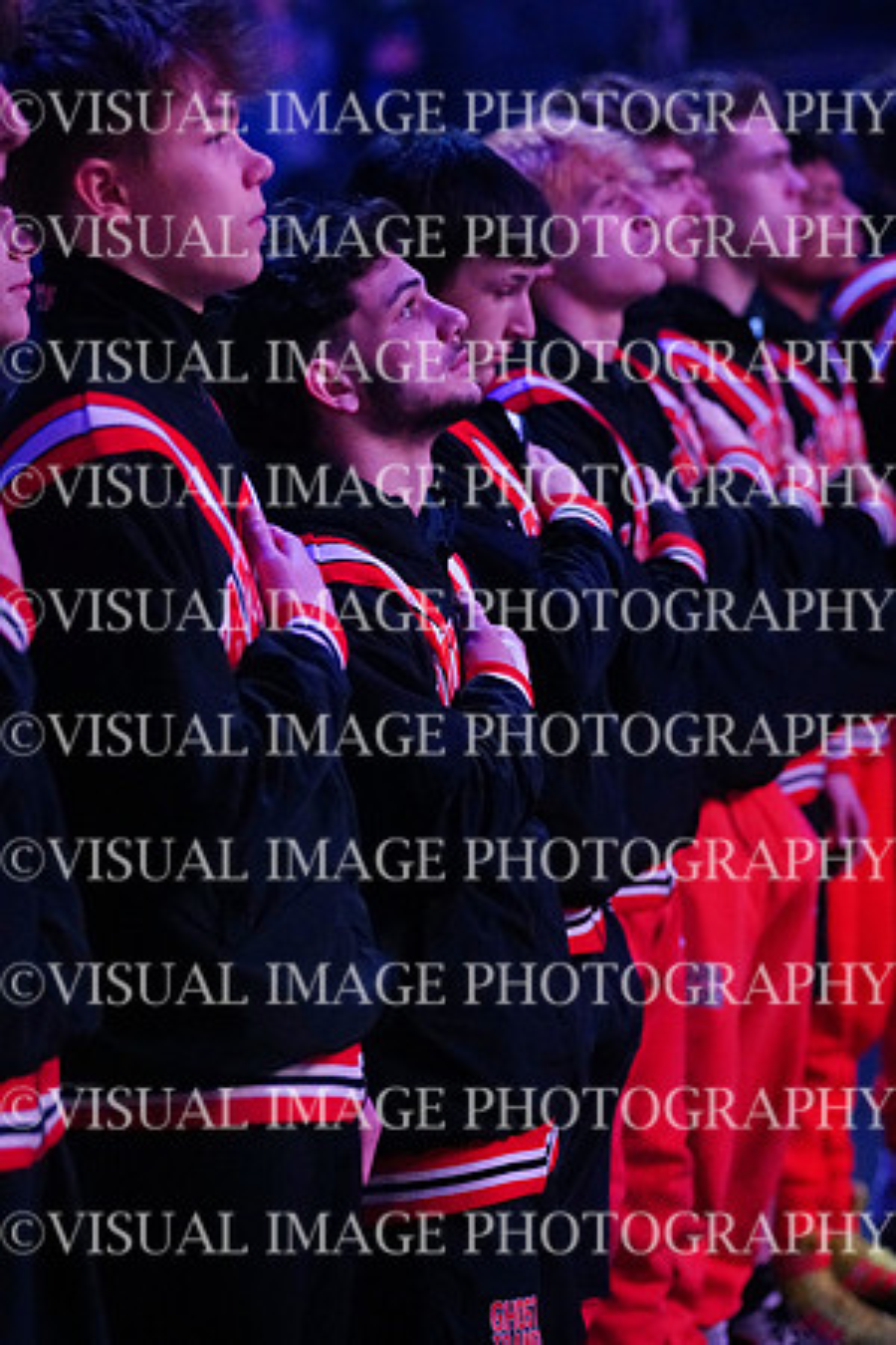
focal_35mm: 141
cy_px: 672
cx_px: 448
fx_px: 5264
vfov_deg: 14.6
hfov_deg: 9.7
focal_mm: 94
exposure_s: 1/200
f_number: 2.8
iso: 8000
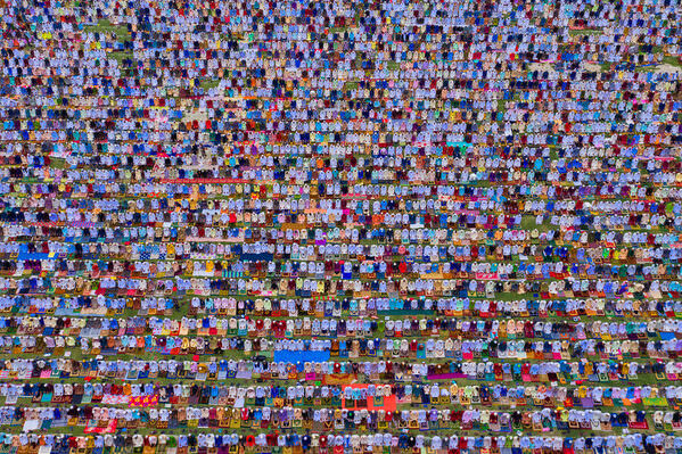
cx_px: 341
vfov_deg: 46.4
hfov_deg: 65.5
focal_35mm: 28
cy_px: 227
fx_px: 530
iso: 100
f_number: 5.6
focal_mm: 10.26
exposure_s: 1/240
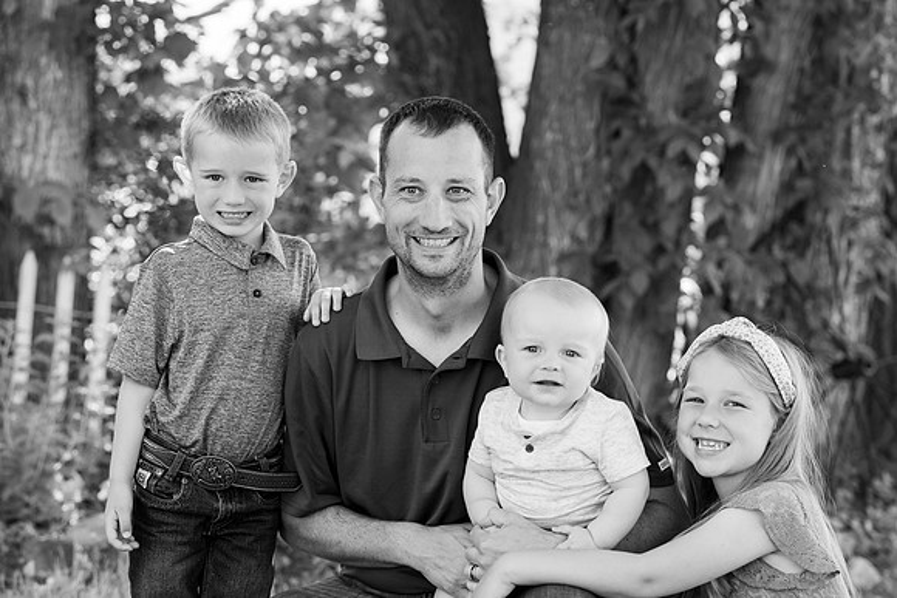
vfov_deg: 12.9
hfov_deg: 19.3
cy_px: 299
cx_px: 448
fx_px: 2642
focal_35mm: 106
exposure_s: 1/200
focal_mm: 106
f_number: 4.5
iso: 800
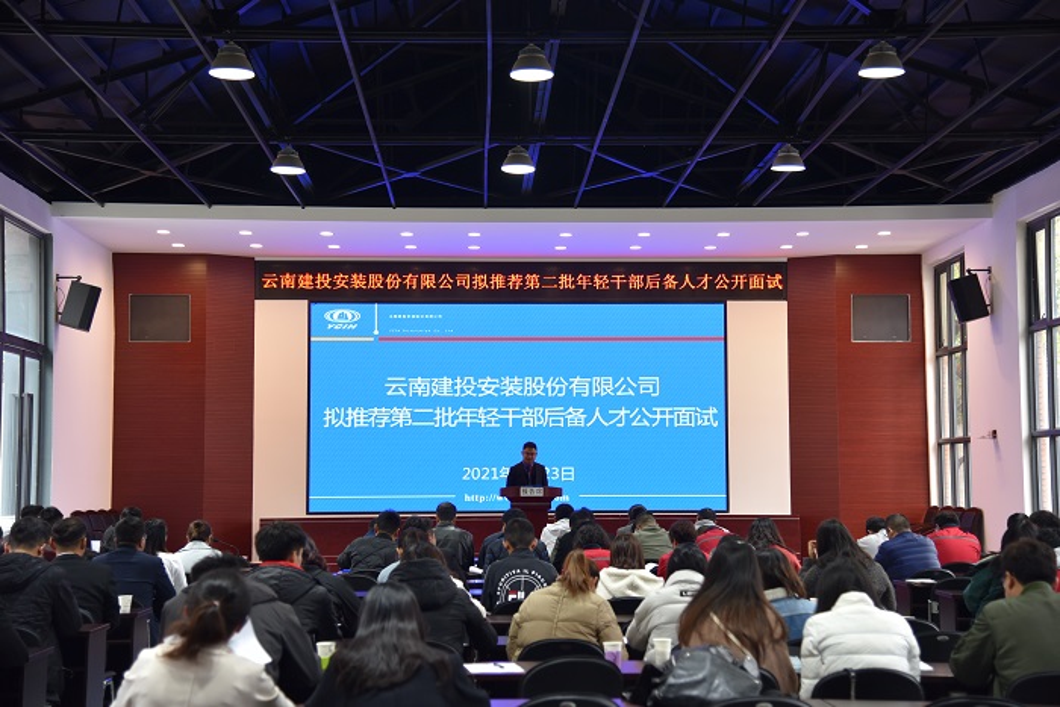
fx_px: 1708
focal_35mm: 58
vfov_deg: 23.4
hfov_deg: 34.5
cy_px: 354
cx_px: 530
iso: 720
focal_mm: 58
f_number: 4
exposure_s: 1/60
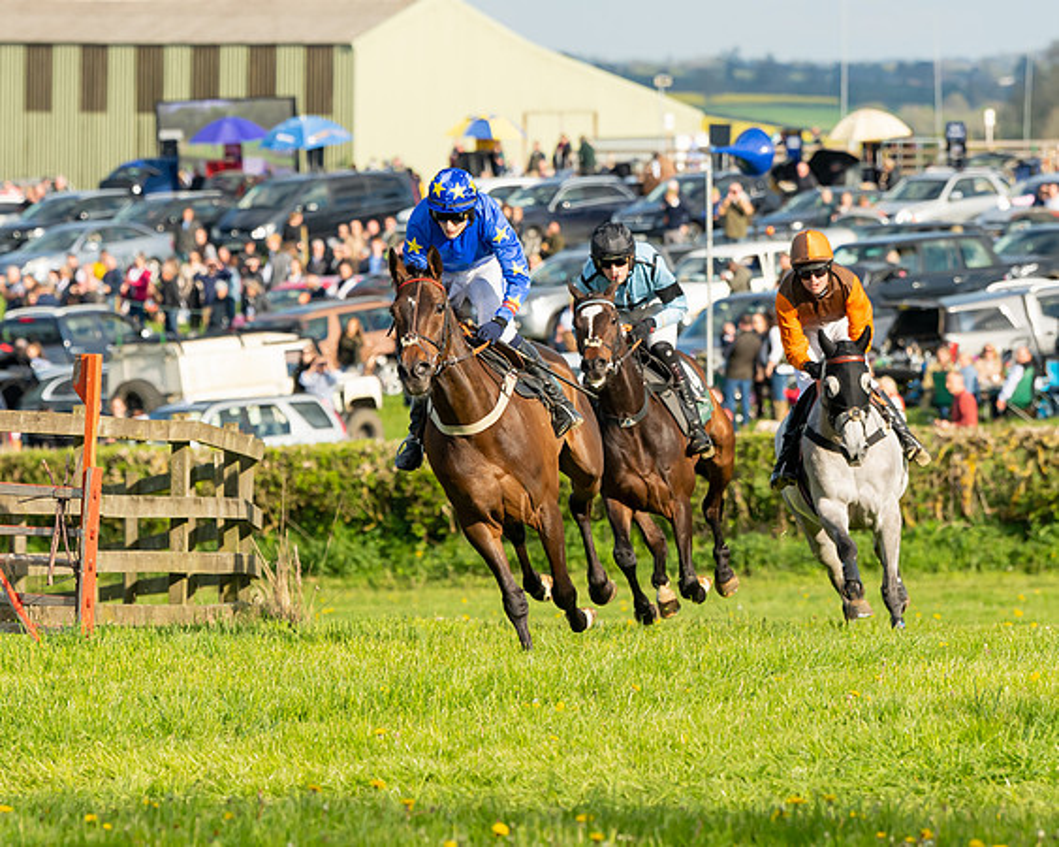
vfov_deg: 4.7
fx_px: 10409
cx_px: 502
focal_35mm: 332
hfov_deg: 5.8
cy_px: 469
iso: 400
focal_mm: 175
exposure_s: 1/2000
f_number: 5
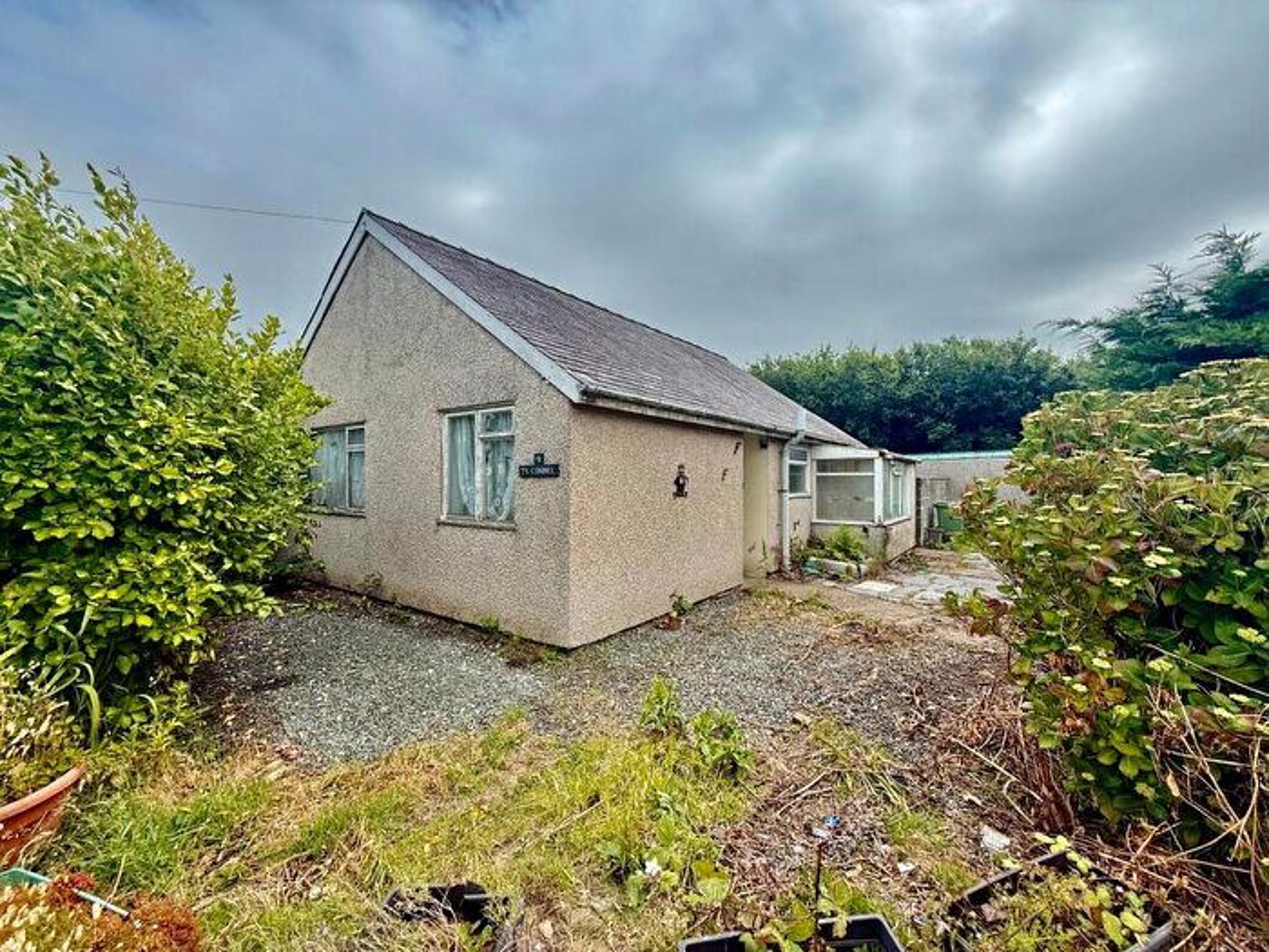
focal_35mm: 14
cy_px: 476
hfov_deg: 102.1
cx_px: 634
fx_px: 513
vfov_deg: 85.7
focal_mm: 2.22
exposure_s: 1/1211
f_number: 2.2
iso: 50
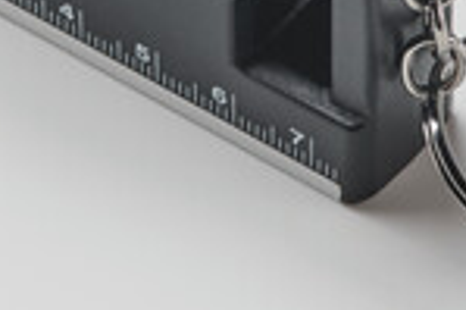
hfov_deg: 4.9
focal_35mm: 424
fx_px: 5482
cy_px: -169
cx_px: 147
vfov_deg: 3.2
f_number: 18
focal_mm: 105
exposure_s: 1/125
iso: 100
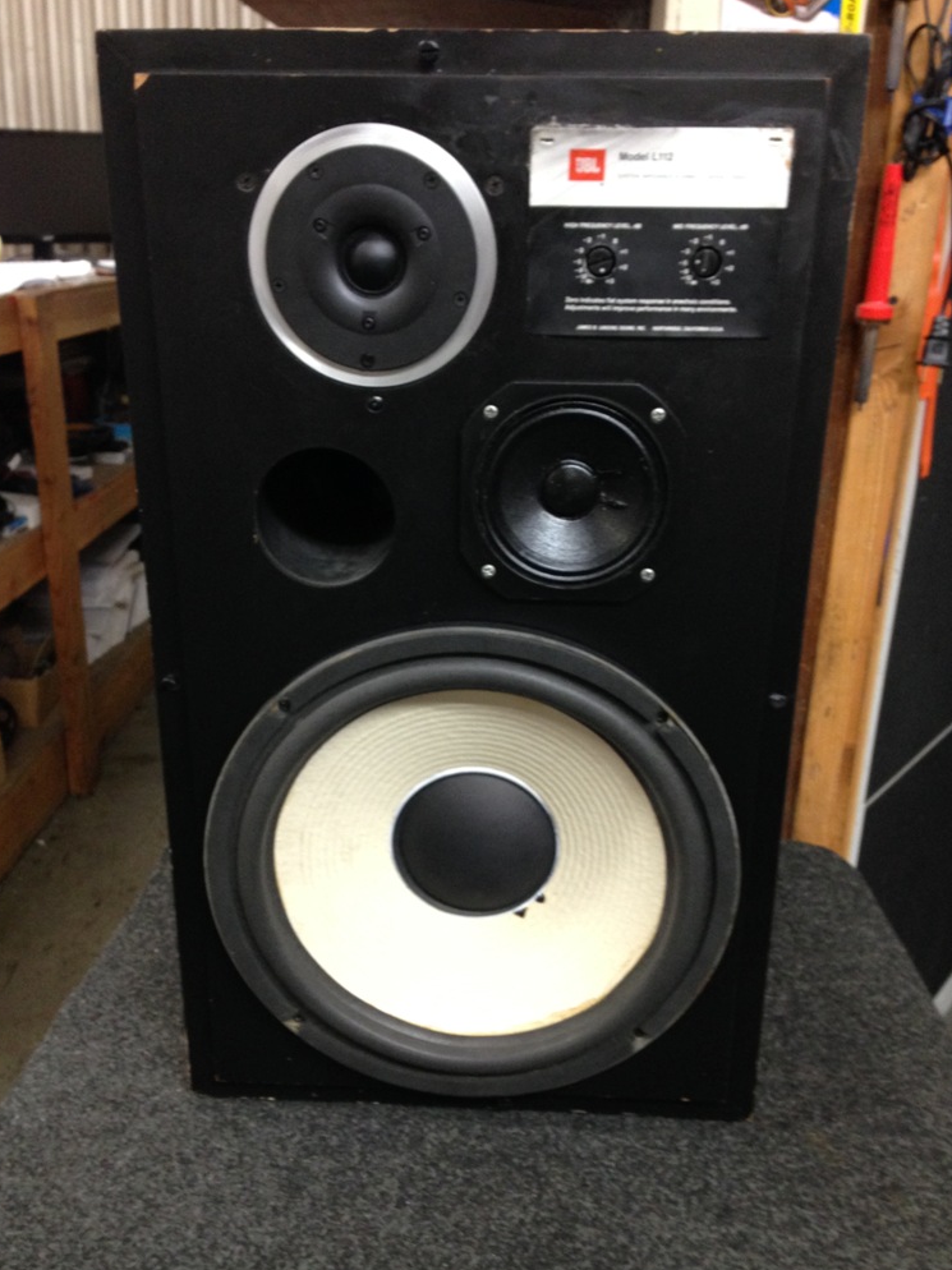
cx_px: 472
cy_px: 631
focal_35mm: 34
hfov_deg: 41.8
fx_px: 1247
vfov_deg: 54.0
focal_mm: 4.12
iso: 200
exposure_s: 1/20
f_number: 2.4
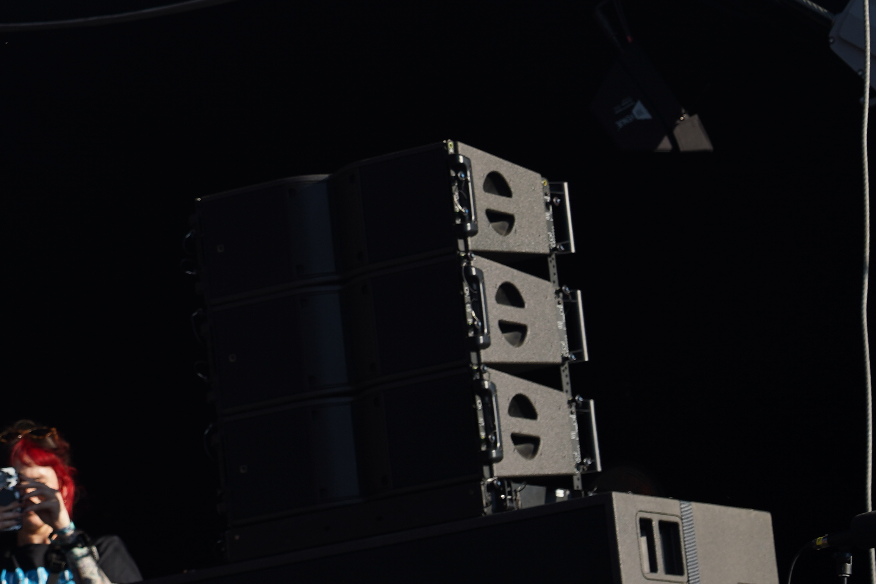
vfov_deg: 6.4
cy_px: 276
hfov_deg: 9.6
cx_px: 85
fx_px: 5207
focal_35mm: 214
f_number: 6.3
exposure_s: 1/320
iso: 100
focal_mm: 105
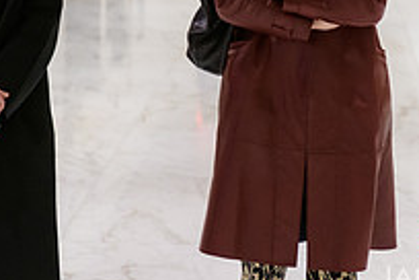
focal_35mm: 199
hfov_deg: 10.2
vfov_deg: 6.8
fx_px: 2316
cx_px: -23
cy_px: -67
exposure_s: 1/125
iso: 1600
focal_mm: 70
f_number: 3.2
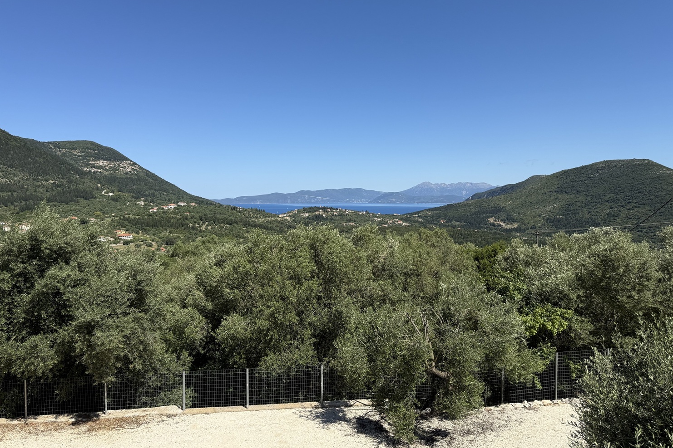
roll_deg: +0.6
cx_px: 336
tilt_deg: -1.0
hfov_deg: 71.5
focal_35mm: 25
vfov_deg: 51.2
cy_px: 208
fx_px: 467
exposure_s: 1/4975
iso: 80
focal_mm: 6.76
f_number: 1.78
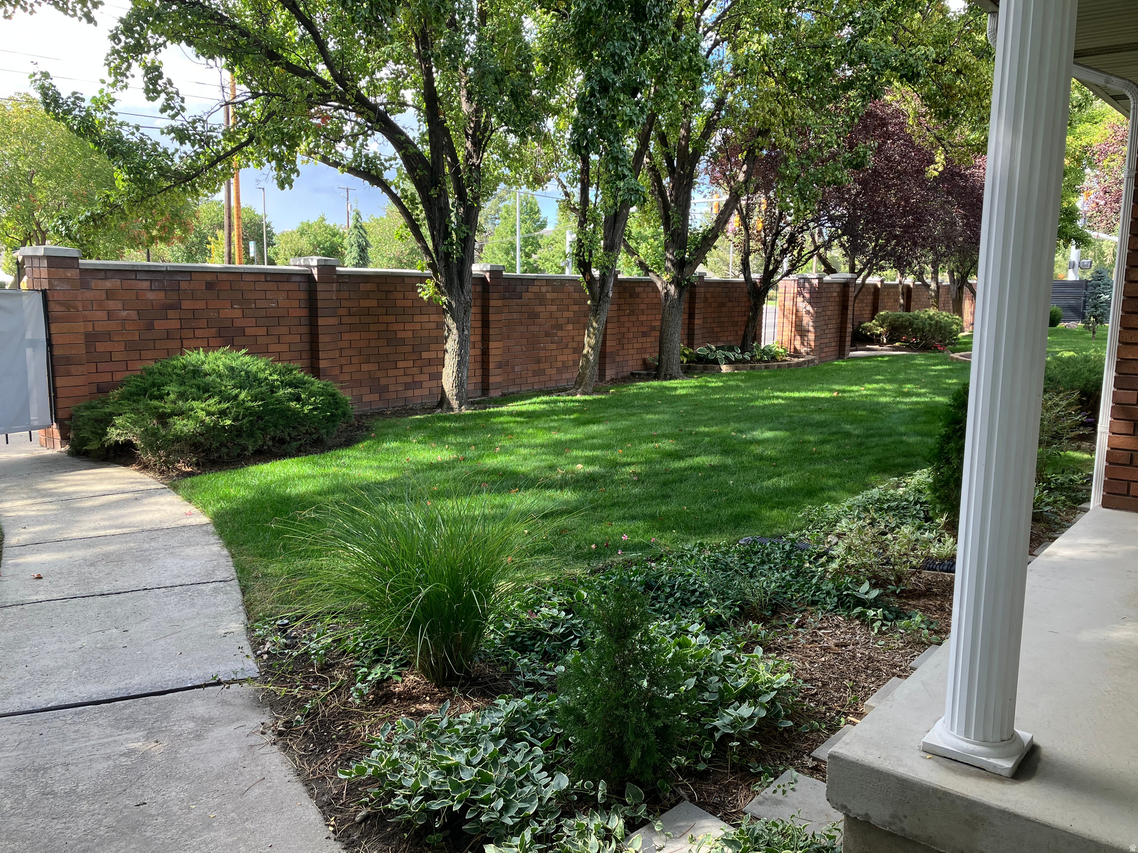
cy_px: 426
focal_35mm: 28
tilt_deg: -9.3
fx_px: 920
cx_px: 569
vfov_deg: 49.7
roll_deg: +0.0
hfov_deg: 63.4
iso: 32
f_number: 1.8
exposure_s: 1/177
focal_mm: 3.99
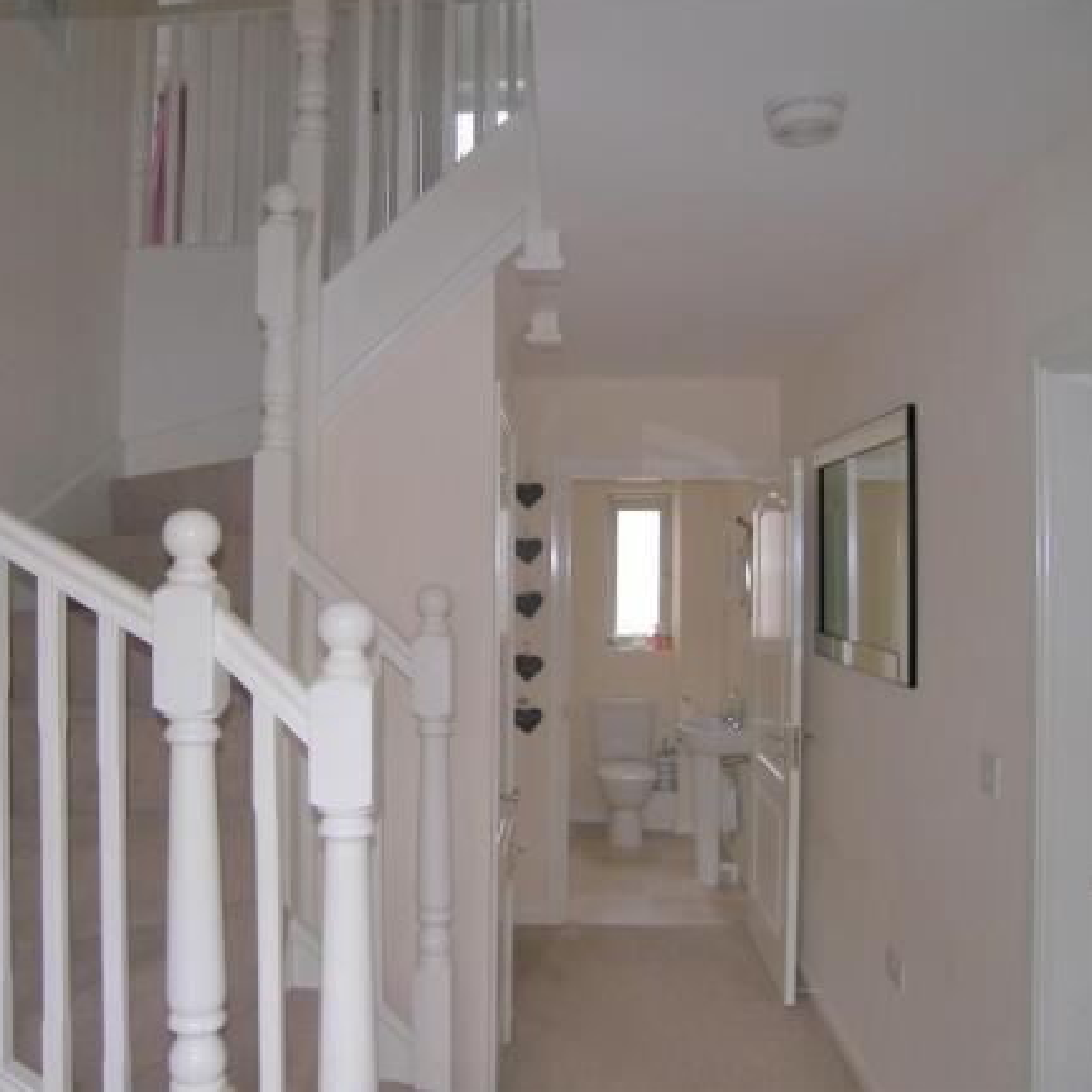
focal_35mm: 31
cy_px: 542
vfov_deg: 52.5
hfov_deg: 52.1
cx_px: 428
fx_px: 1106
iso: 50
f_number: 2.8
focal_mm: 5.5
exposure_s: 1/30
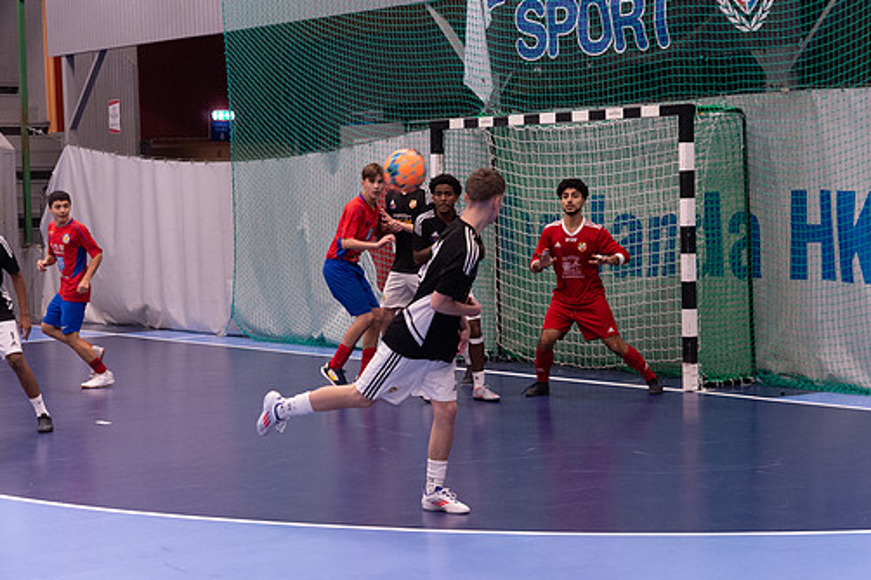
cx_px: 456
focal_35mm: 83
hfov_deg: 24.5
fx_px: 2007
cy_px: 325
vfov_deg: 16.4
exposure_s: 1/500
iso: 8000
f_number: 3.2
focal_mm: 70
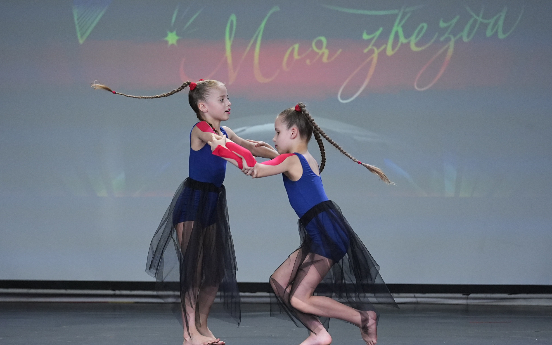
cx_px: 280
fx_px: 3731
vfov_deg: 5.3
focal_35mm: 248
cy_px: 181
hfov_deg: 8.5
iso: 2500
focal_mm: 155
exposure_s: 1/400
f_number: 2.8
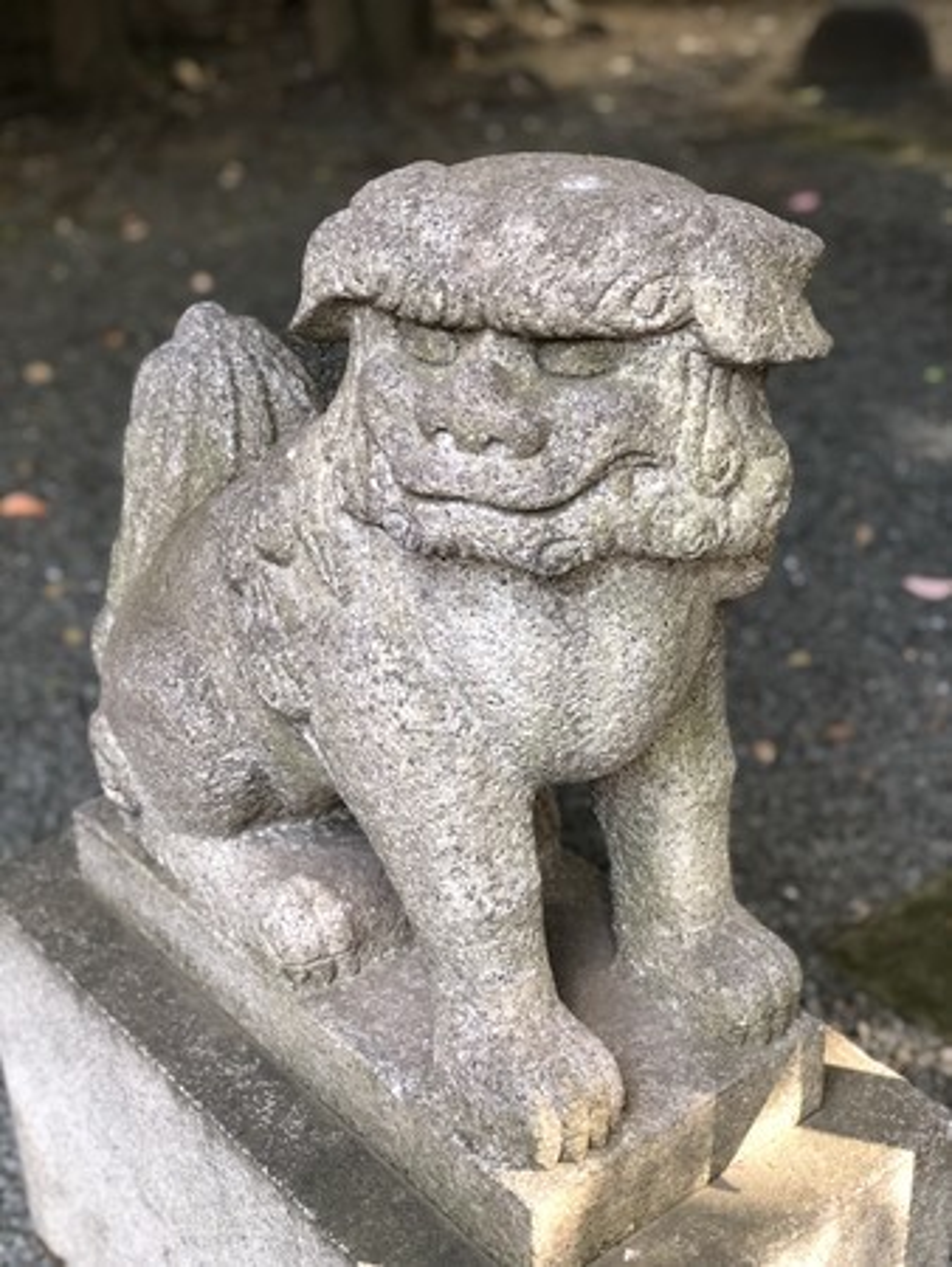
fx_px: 2088
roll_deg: +2.1
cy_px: 634
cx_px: 476
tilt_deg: -31.1
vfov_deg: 33.8
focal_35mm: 57
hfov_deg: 25.7
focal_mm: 6.6
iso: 64
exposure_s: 1/30
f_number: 2.8
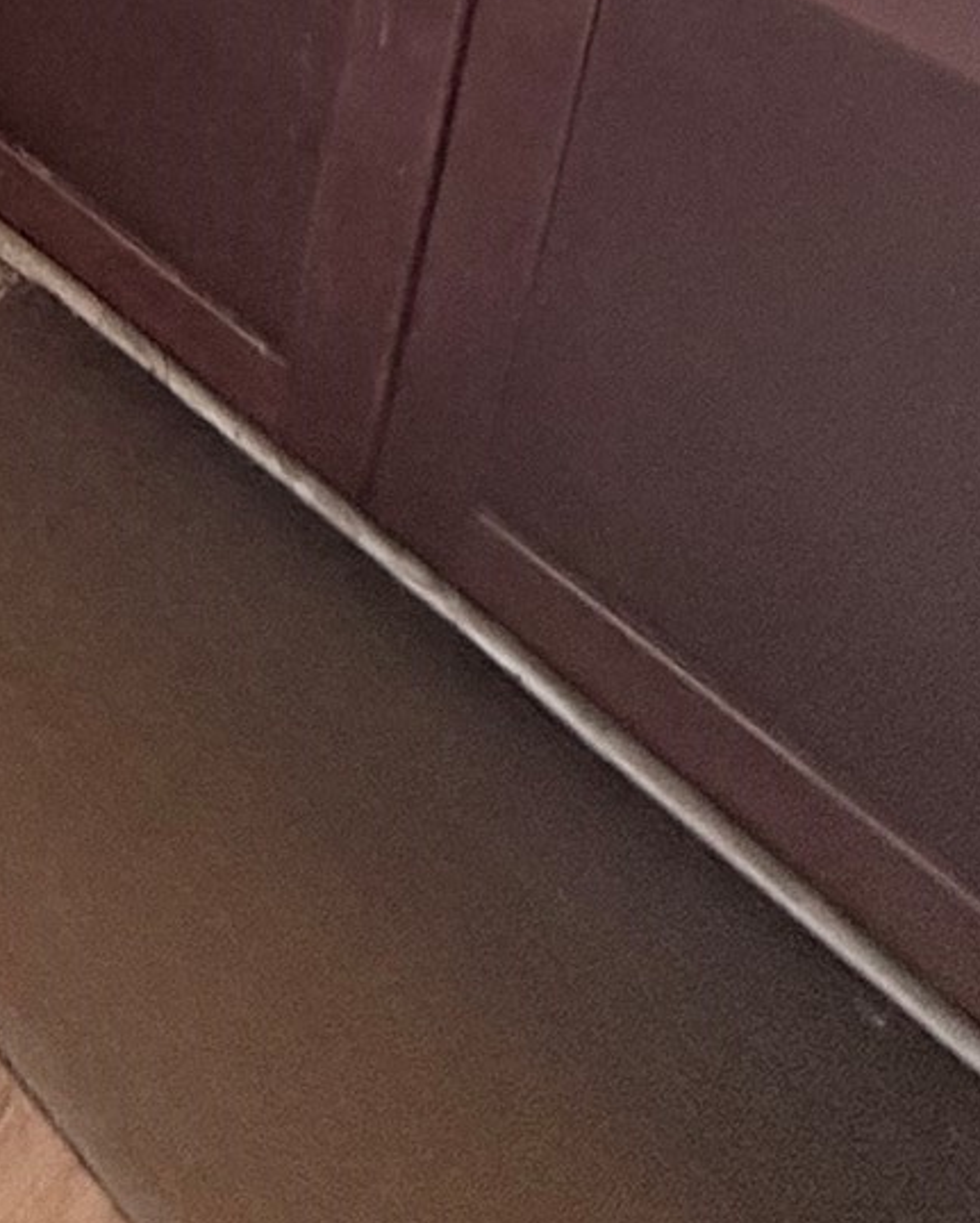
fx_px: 1884
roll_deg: -1.5
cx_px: -571
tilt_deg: -15.2
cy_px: -800
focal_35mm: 52
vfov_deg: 24.0
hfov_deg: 22.6
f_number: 2.2
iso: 800
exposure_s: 1/60
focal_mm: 2.22
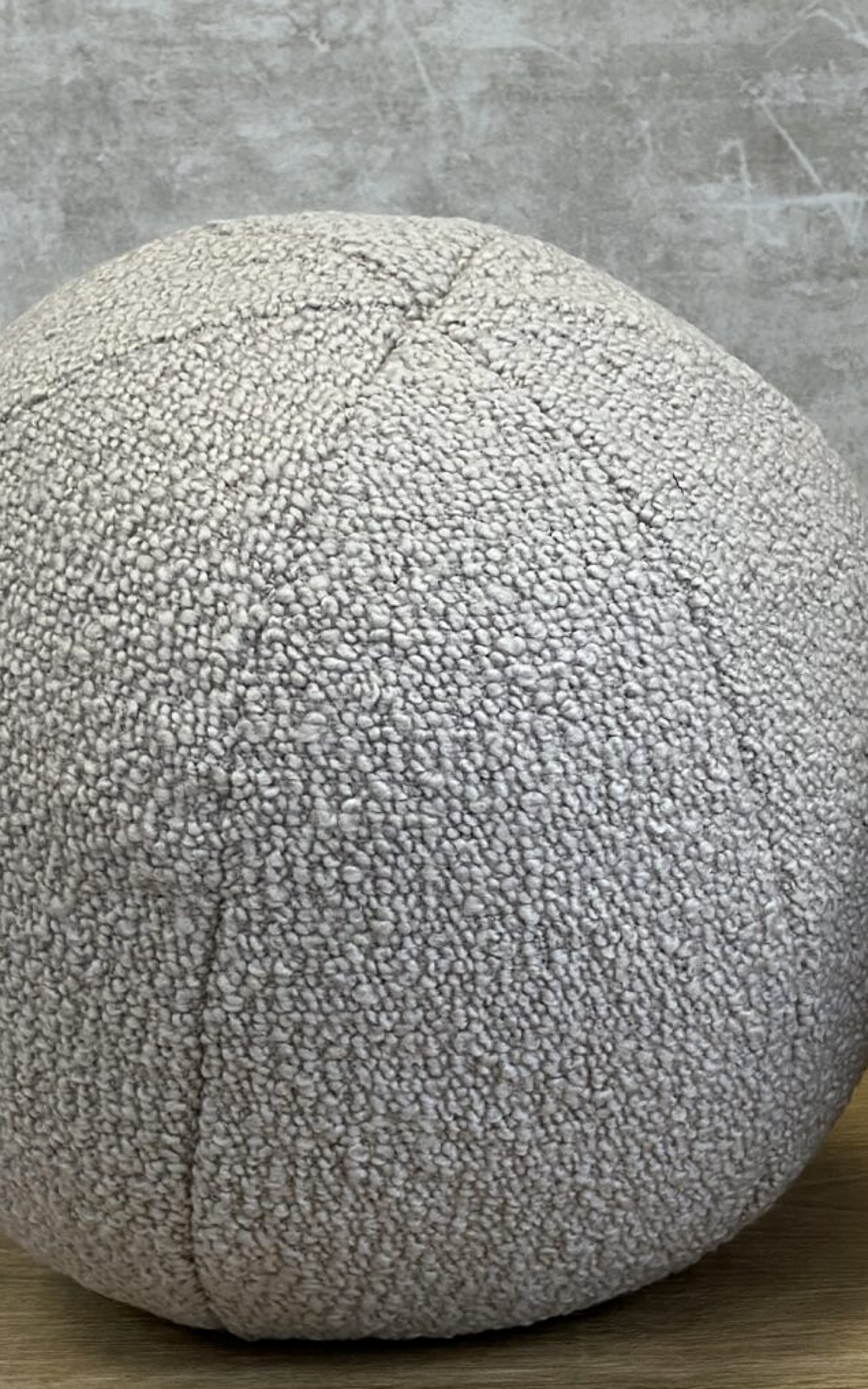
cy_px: 675
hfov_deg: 10.1
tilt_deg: -14.3
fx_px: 4846
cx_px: 893
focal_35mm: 128
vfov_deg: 16.3
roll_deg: +1.3
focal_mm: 6.86
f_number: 1.78
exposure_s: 1/128
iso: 64
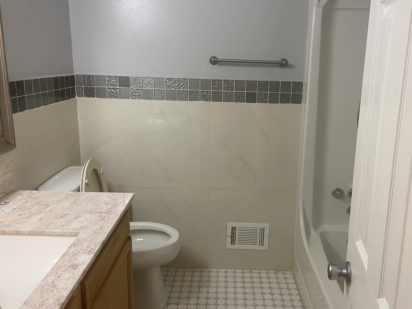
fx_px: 369
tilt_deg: -15.6
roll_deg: -0.6
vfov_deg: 45.4
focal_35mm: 31
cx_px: 229
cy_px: 144
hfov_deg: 58.2
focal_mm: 4.25
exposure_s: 1/60
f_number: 1.8
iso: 100
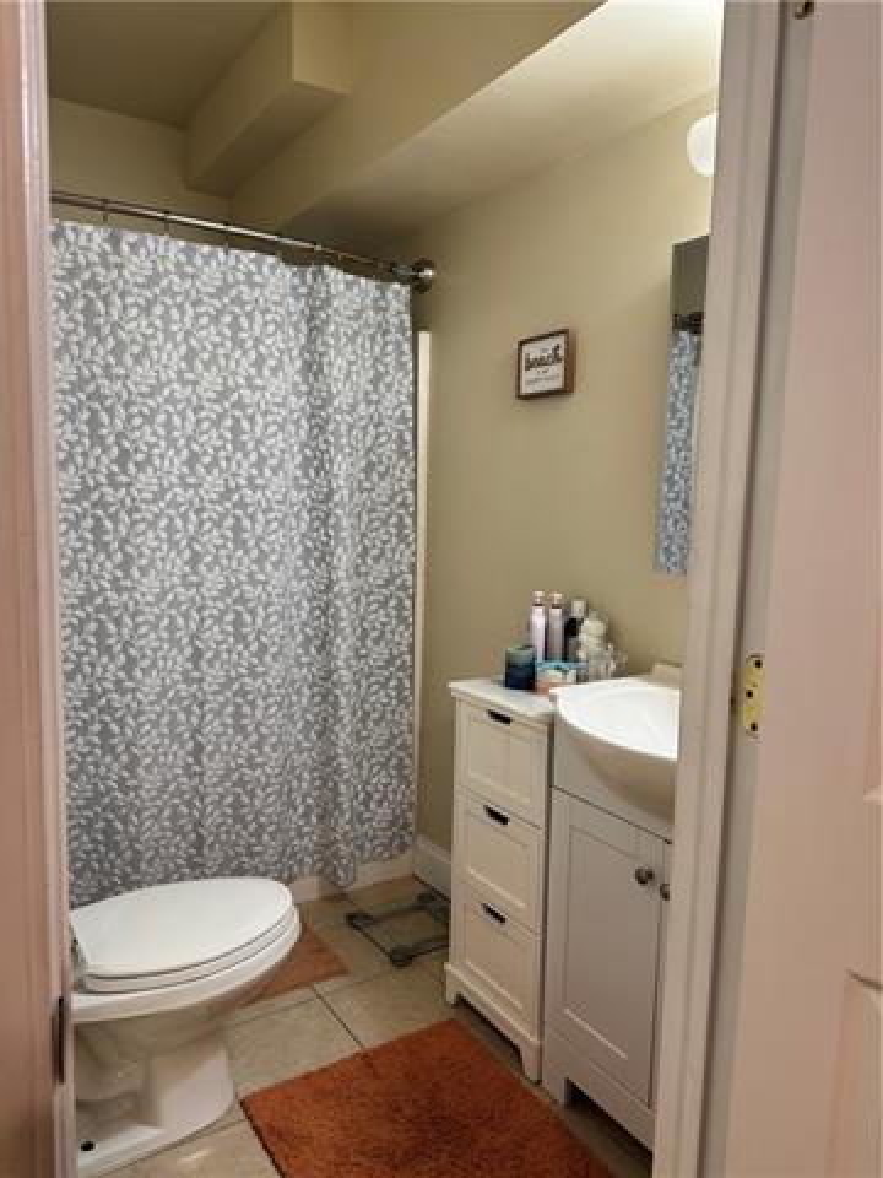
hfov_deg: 56.8
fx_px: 816
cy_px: 589
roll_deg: -1.2
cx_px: 442
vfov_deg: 71.6
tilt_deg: -7.1
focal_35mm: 24
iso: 160
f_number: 1.78
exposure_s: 1/60
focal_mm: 6.76
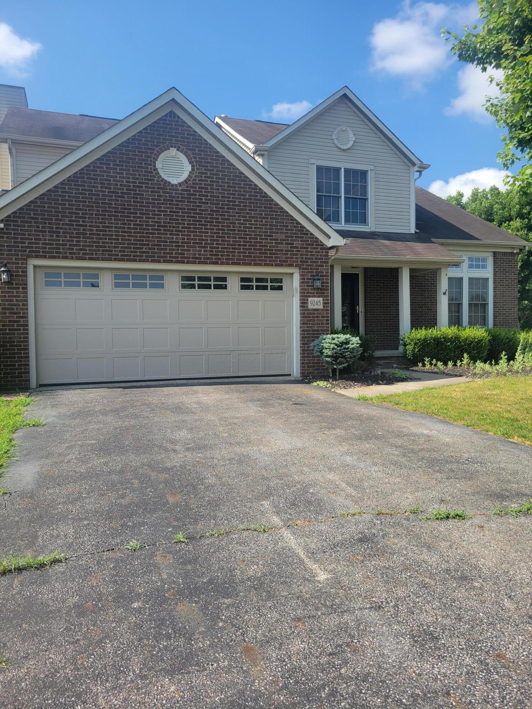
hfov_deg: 53.1
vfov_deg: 67.3
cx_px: 266
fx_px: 533
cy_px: 354
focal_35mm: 26
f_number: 1.8
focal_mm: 5.4
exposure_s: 1/1325
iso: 40
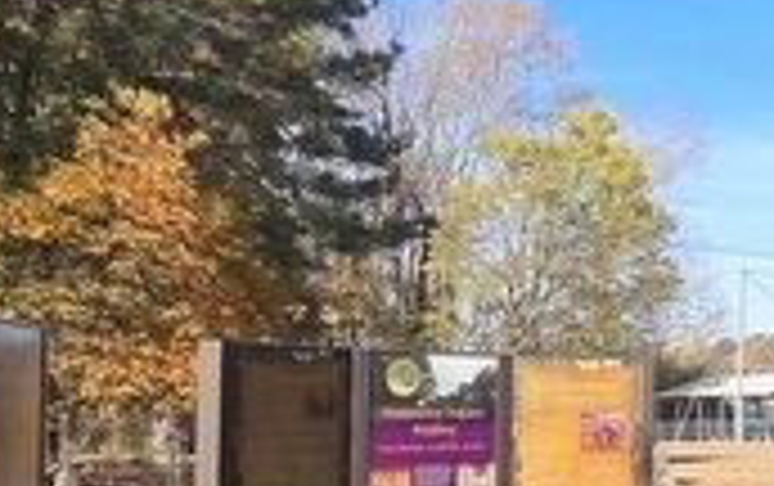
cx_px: 1156
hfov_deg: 24.7
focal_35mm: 64
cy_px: 382
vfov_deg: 20.2
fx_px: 1352
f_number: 2.2
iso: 50
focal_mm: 2.2
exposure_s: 1/1117
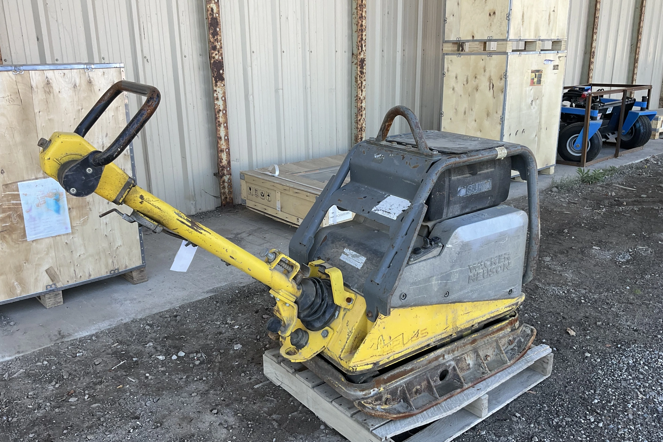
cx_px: 326
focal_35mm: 31
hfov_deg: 60.3
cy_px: 220
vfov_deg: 42.3
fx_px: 571
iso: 20
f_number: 1.8
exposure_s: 1/159
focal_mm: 3
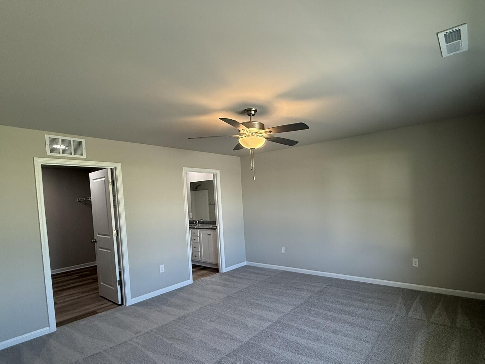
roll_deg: +2.7
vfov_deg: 68.4
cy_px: 206
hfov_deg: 83.8
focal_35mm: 19
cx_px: 288
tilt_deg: -1.7
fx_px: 266
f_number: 2.2
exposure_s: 1/120
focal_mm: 2.22
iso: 200
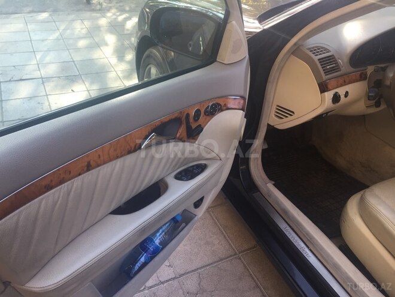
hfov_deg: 61.7
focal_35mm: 29
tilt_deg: -36.8
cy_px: 148
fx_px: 331
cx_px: 198
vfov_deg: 48.2
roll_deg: -3.7
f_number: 2.2
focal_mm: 4.15
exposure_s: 1/100
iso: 32
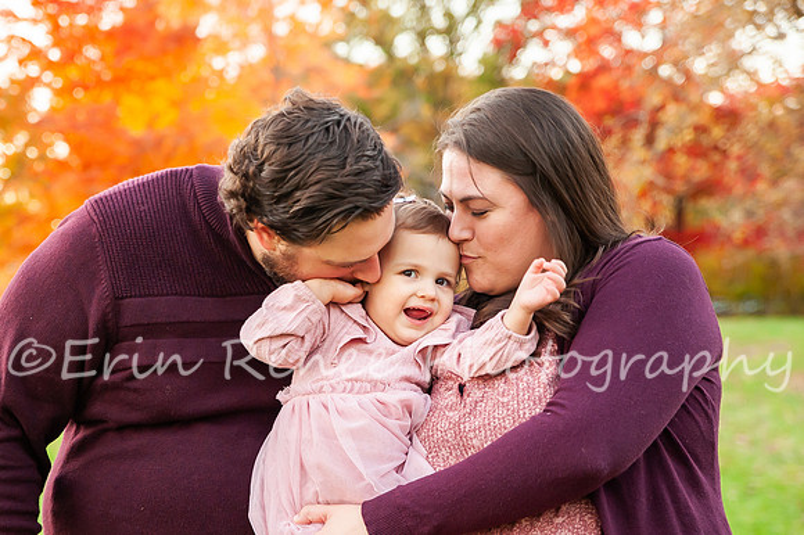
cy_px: 273
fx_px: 1838
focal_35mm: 82
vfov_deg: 16.6
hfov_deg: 24.6
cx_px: 276
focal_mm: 60
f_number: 3.5
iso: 800
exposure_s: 1/200
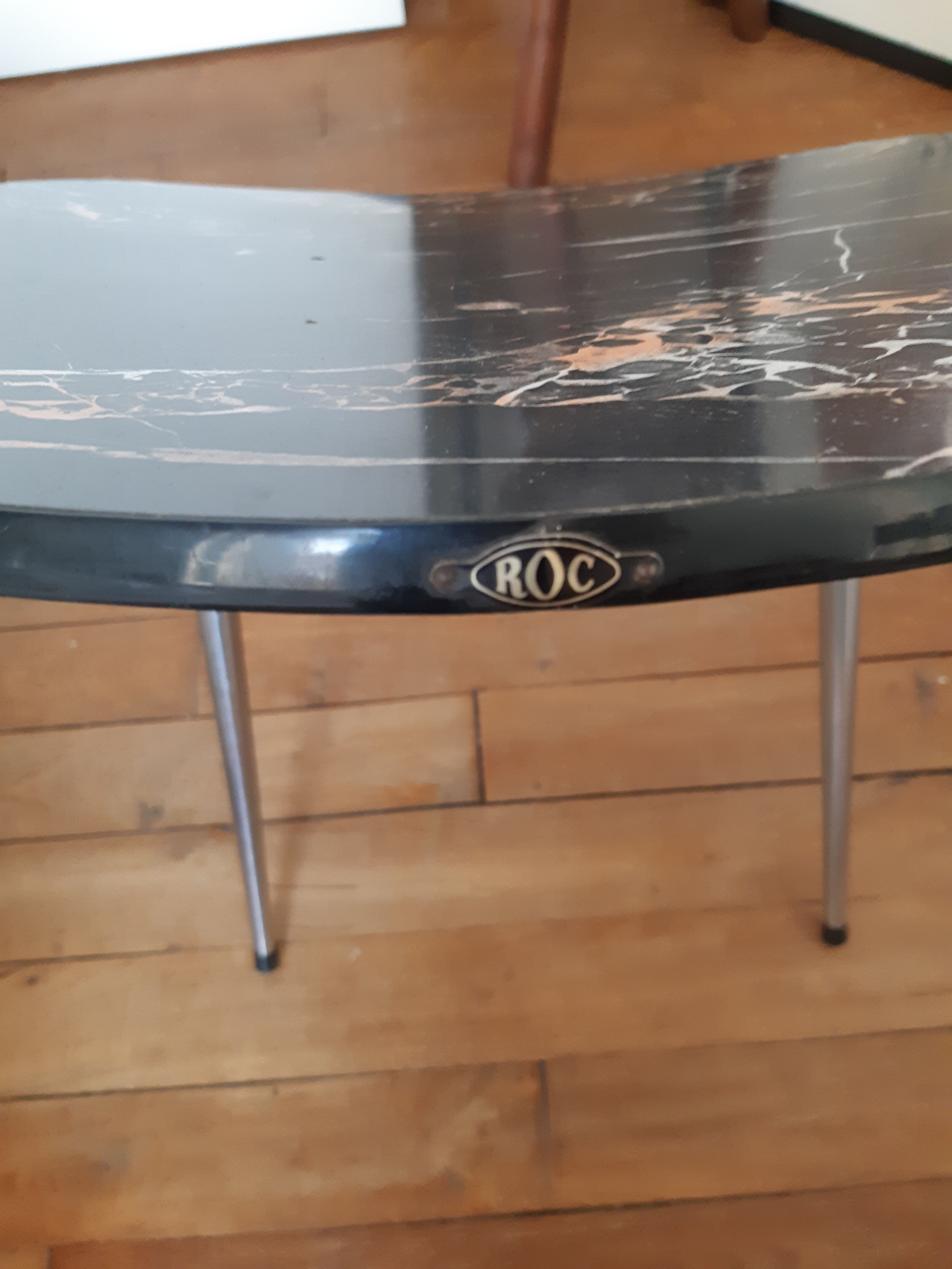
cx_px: 476
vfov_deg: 67.3
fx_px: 953
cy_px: 634
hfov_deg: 53.1
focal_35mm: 26
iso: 320
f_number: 1.7
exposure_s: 1/25
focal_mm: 3.93
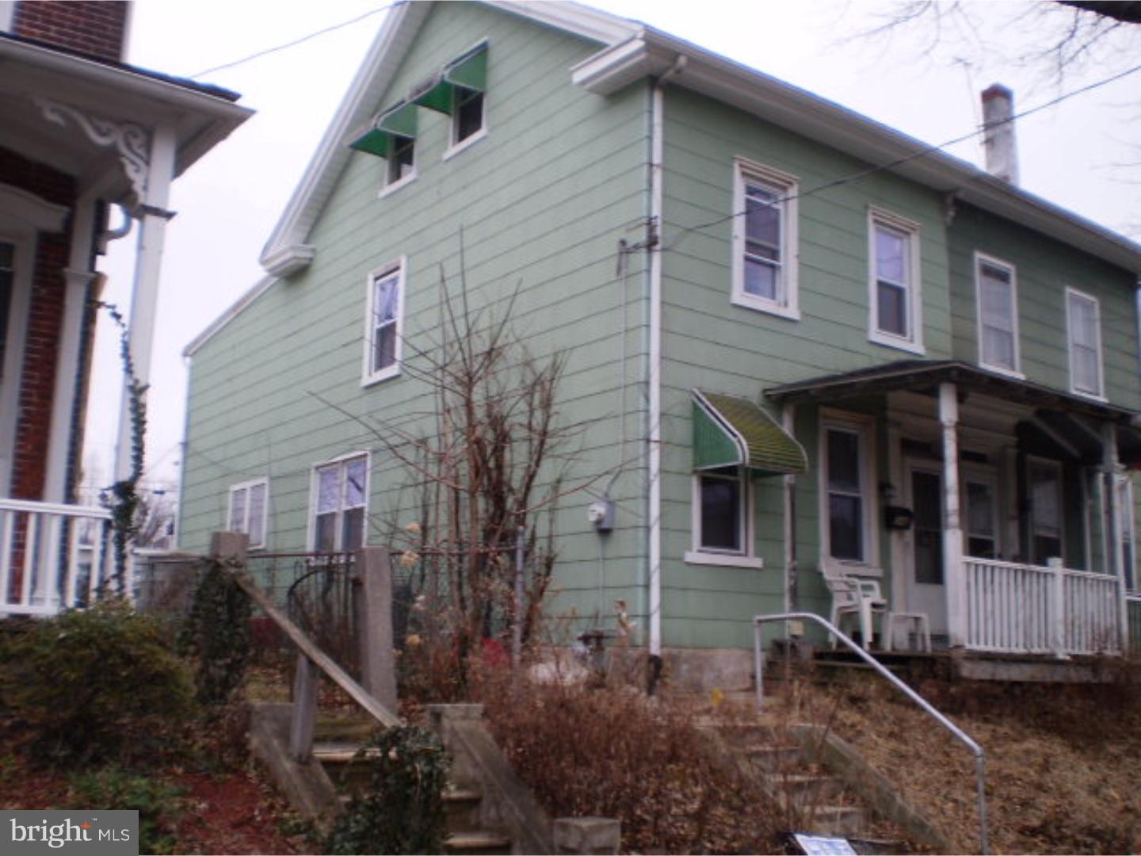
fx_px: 1187
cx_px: 570
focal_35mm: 36
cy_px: 428
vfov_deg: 39.7
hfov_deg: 51.4
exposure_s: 1/60
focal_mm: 6.3
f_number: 3.1
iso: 64
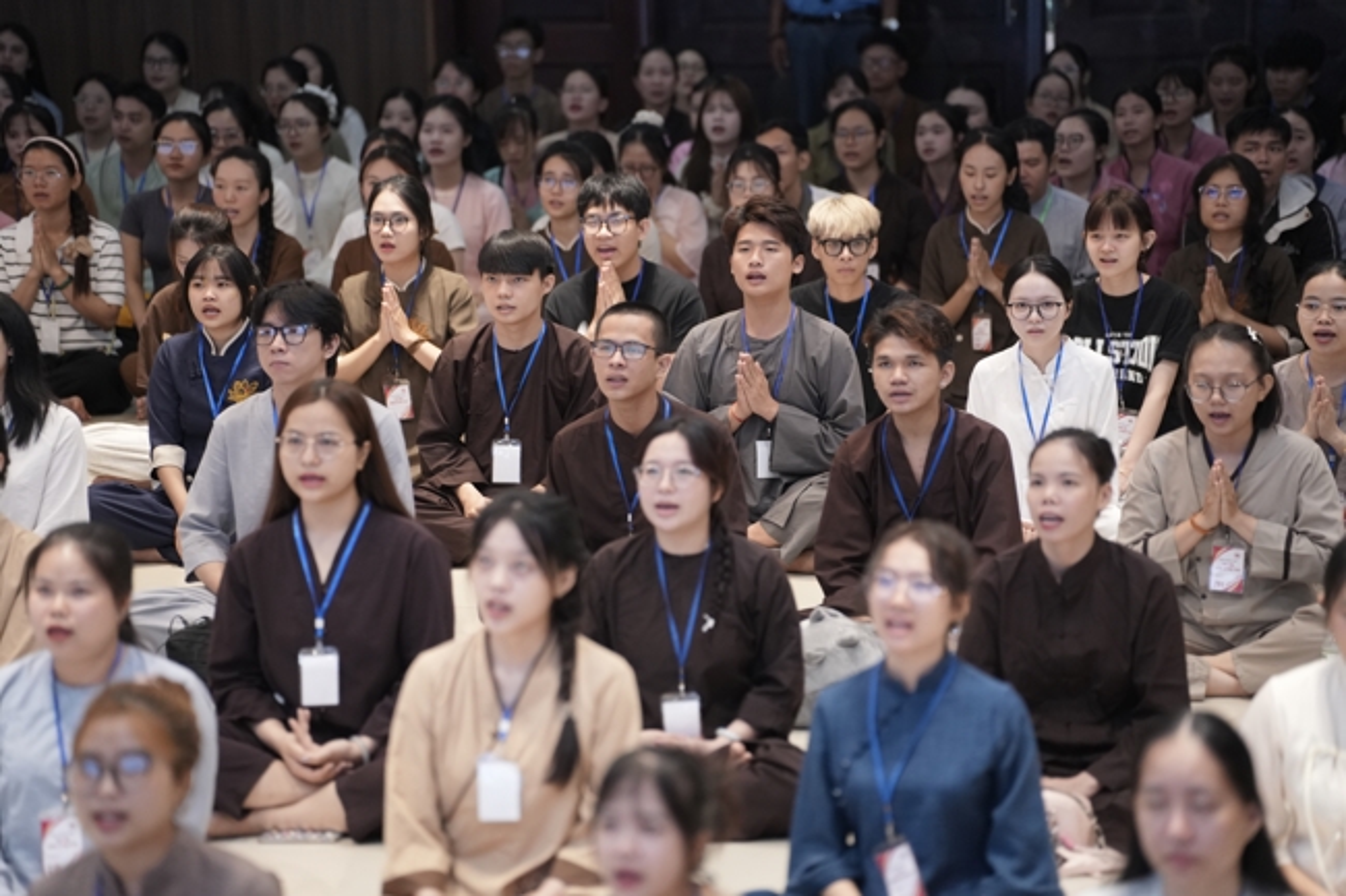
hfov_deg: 13.7
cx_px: 673
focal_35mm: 150
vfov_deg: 9.1
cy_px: 448
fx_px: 5607
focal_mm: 150
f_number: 2.8
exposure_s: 1/160
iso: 2500
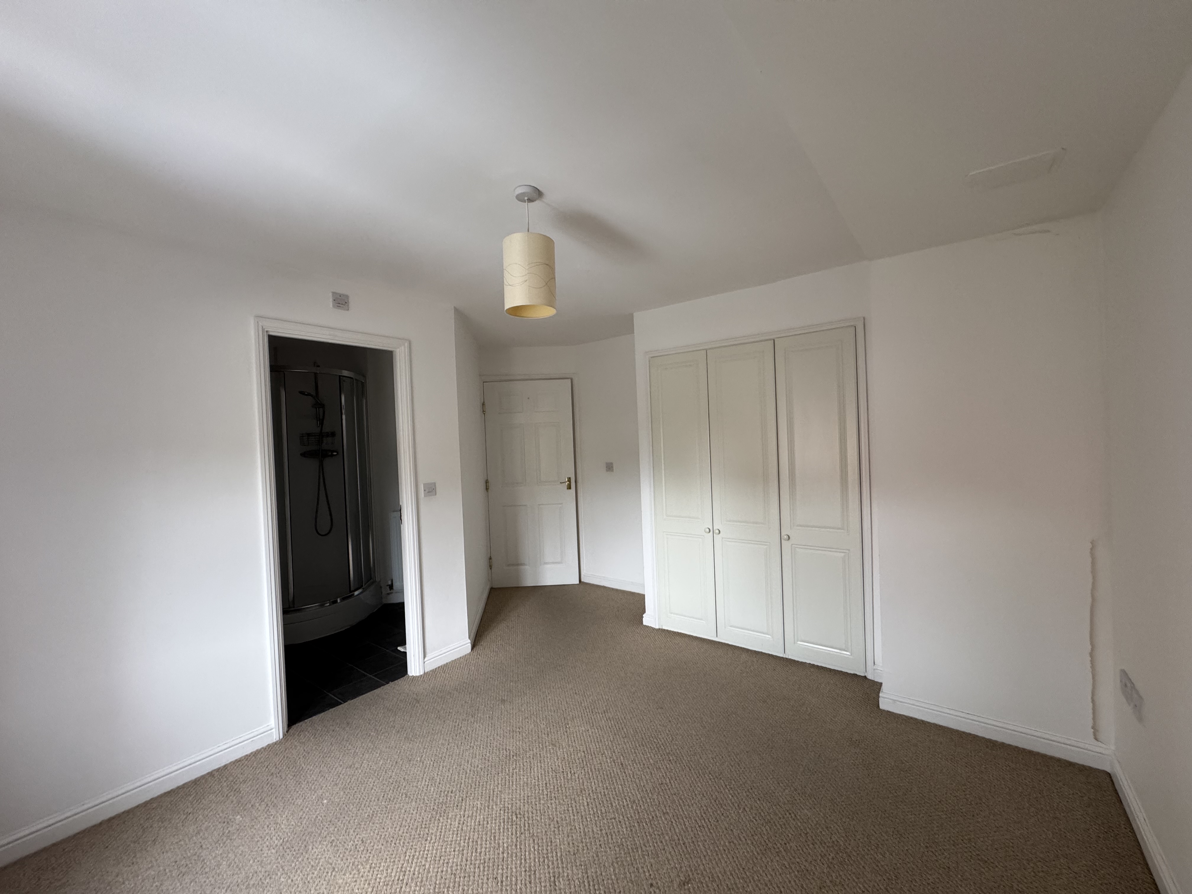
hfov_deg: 102.1
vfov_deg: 85.7
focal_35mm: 14
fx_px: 482
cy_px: 447
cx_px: 596
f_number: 2.2
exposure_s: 1/99
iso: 250
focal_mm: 2.22
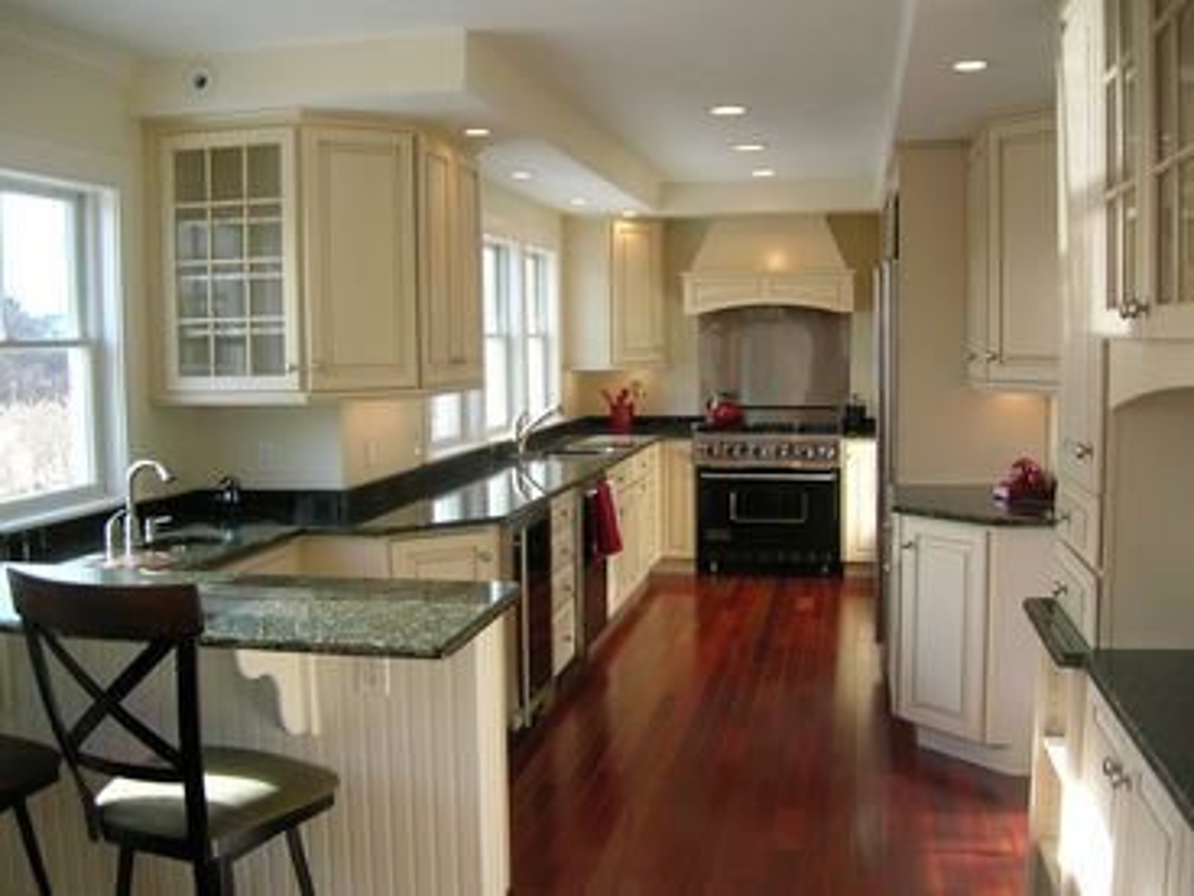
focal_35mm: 34
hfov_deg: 54.0
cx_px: 597
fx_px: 1173
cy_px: 448
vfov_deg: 41.8
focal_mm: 5.7
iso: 50
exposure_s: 1/62.5
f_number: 2.9
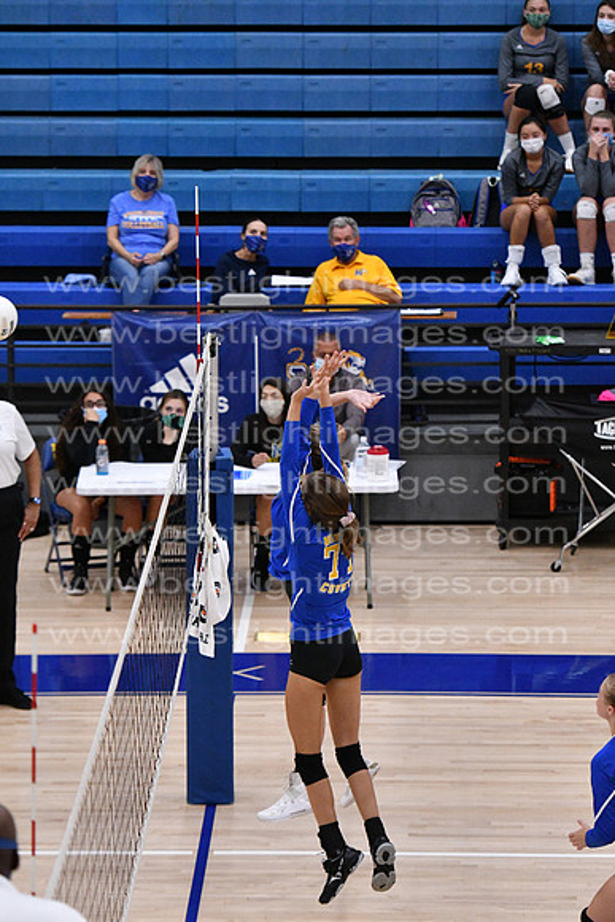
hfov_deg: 7.5
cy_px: 461
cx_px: 308
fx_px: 4686
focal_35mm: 183
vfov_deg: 11.2
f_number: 3.2
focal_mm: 122
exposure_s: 1/1250
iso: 6400
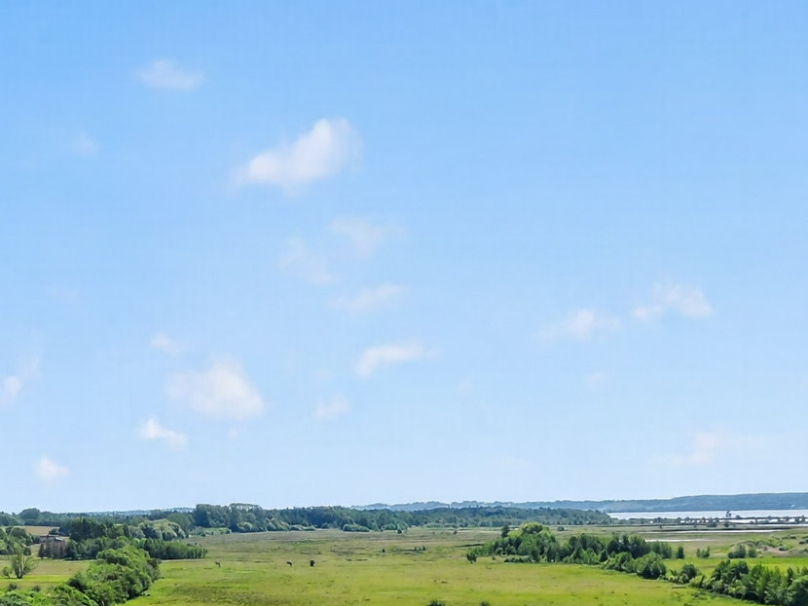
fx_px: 1728
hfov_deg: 25.9
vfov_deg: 18.1
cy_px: 855
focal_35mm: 74
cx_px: 164
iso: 100
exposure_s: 1/4000
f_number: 1.7
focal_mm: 6.7
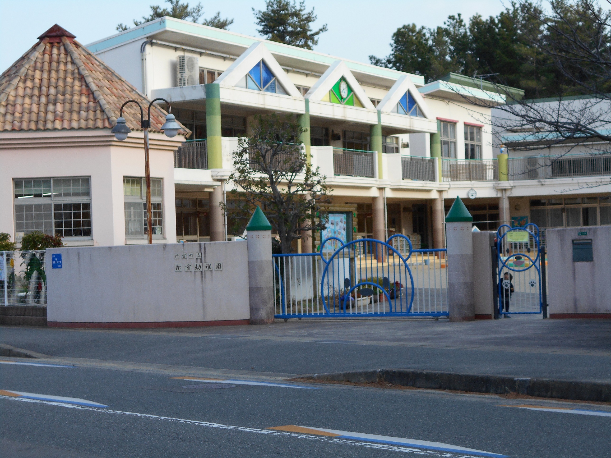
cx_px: 306
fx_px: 1518
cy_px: 229
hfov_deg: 22.8
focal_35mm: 86
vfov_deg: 17.2
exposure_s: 1/125
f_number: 6.3
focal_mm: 15.4
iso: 80
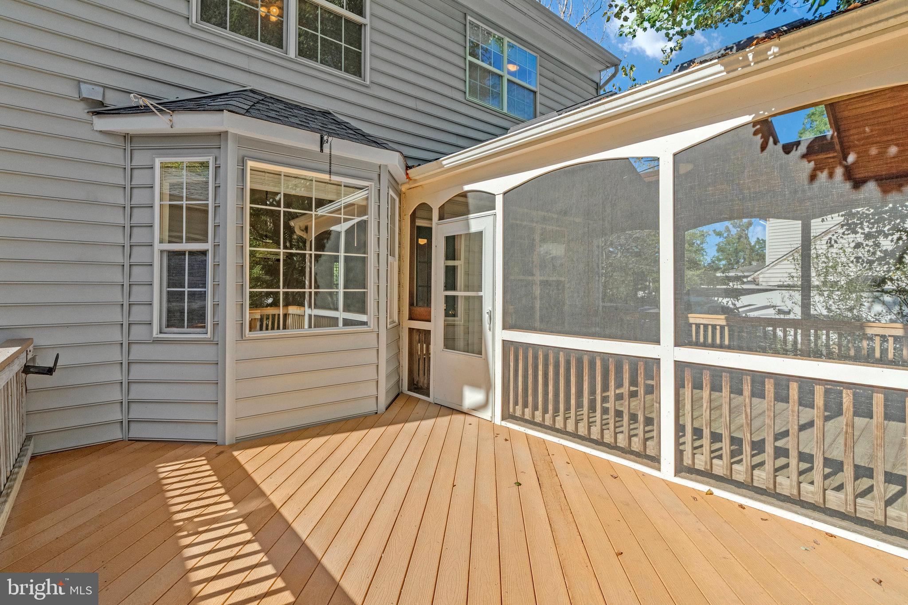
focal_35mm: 16
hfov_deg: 96.7
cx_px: 454
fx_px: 403
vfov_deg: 73.7
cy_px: 302
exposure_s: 1/1600
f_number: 7.1
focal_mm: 16
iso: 1250
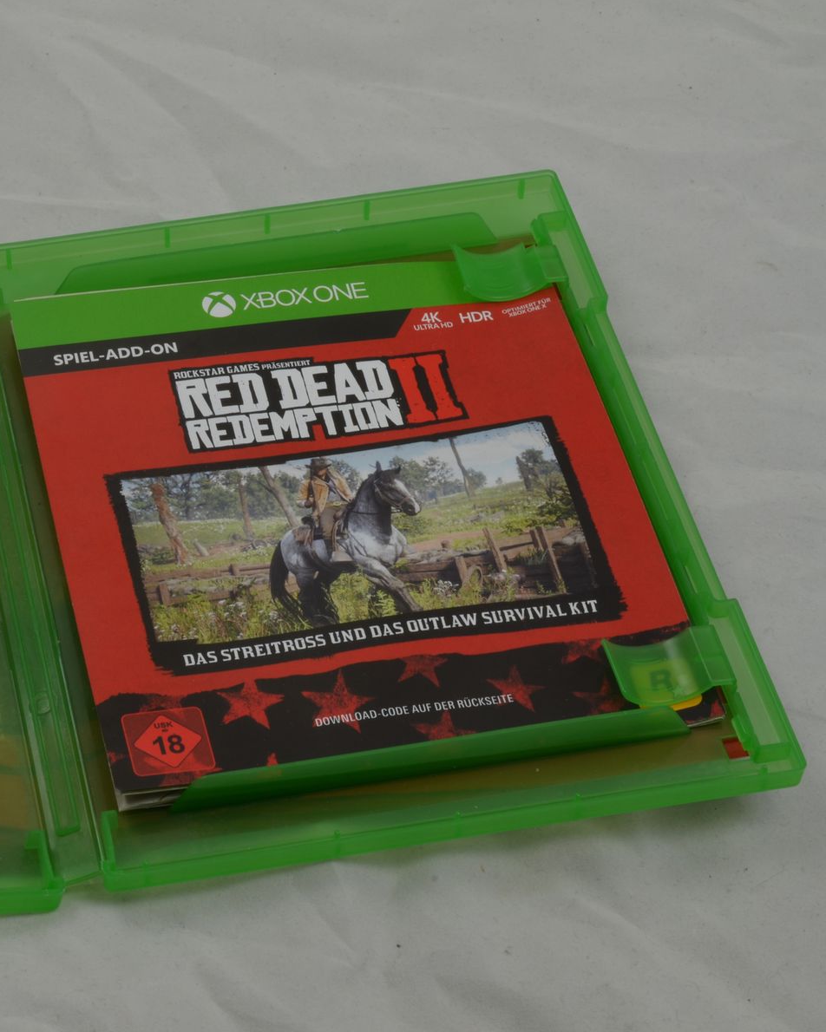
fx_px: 2597
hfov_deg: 17.7
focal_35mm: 85
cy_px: 516
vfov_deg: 22.5
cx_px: 52
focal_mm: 40
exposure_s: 1/2.5
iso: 100
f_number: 20
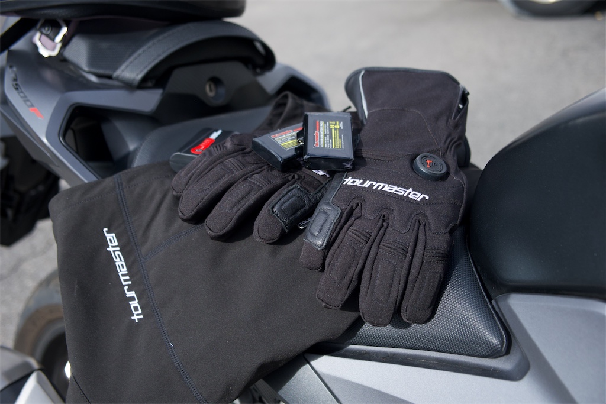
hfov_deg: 48.5
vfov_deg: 33.4
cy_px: 202
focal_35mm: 40
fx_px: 673
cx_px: 303
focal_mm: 26.5
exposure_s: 1/4000
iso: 800
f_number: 3.2
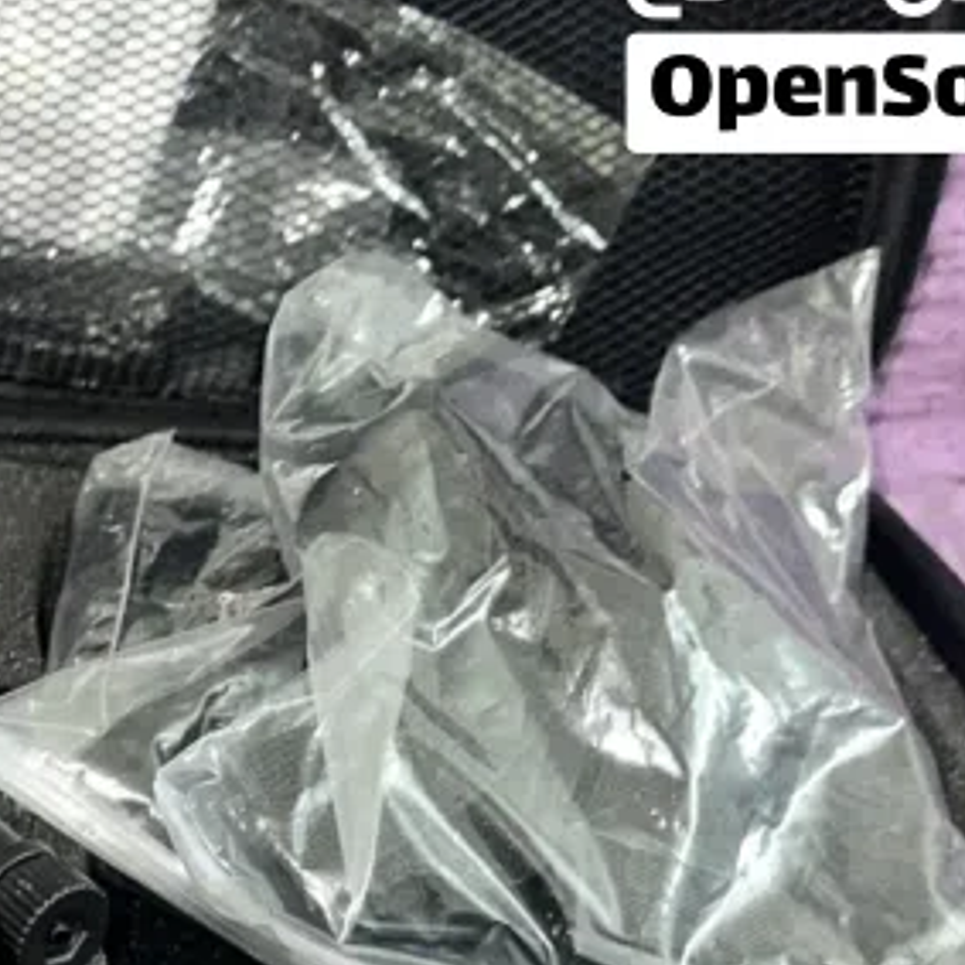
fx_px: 1514
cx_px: 113
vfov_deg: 35.0
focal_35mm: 48
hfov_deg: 33.6
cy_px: 644
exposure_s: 1/13
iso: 200
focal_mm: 6.86
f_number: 1.78
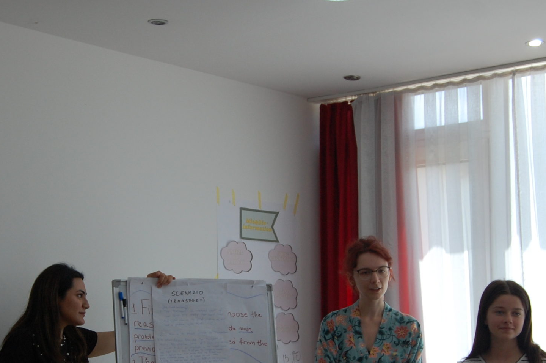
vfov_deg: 16.9
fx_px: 1212
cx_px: 223
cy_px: 299
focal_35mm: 80
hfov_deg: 25.3
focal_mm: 30
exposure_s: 1/125
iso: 400
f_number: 5.6
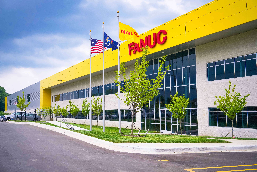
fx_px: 314
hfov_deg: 44.5
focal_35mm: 44
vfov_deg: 30.5
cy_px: 86
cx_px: 128
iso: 640
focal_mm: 44
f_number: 4
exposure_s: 1/4000
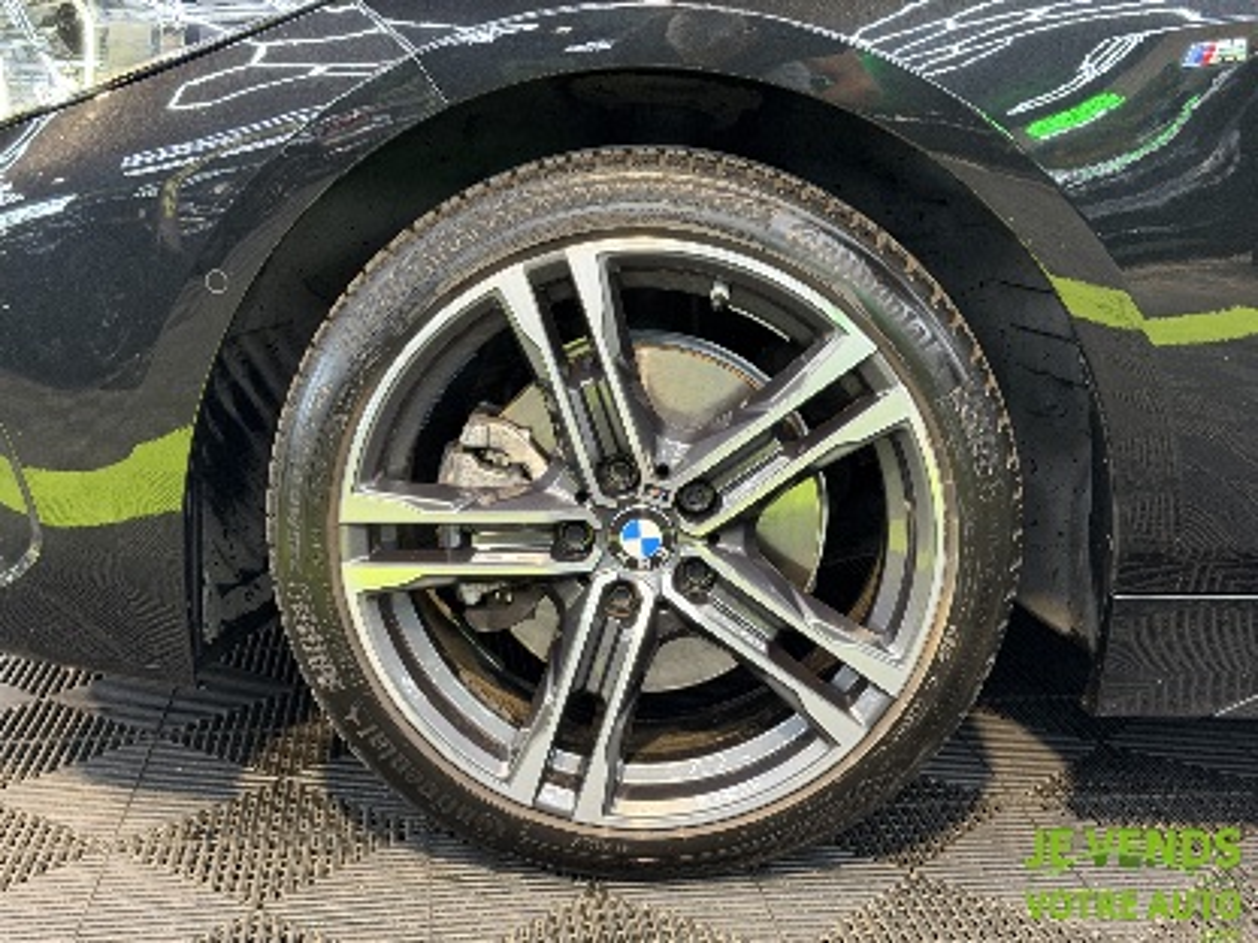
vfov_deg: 30.3
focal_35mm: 48
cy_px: 472
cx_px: 629
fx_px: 1744
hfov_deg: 39.7
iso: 250
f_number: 1.78
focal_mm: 6.76
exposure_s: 1/33
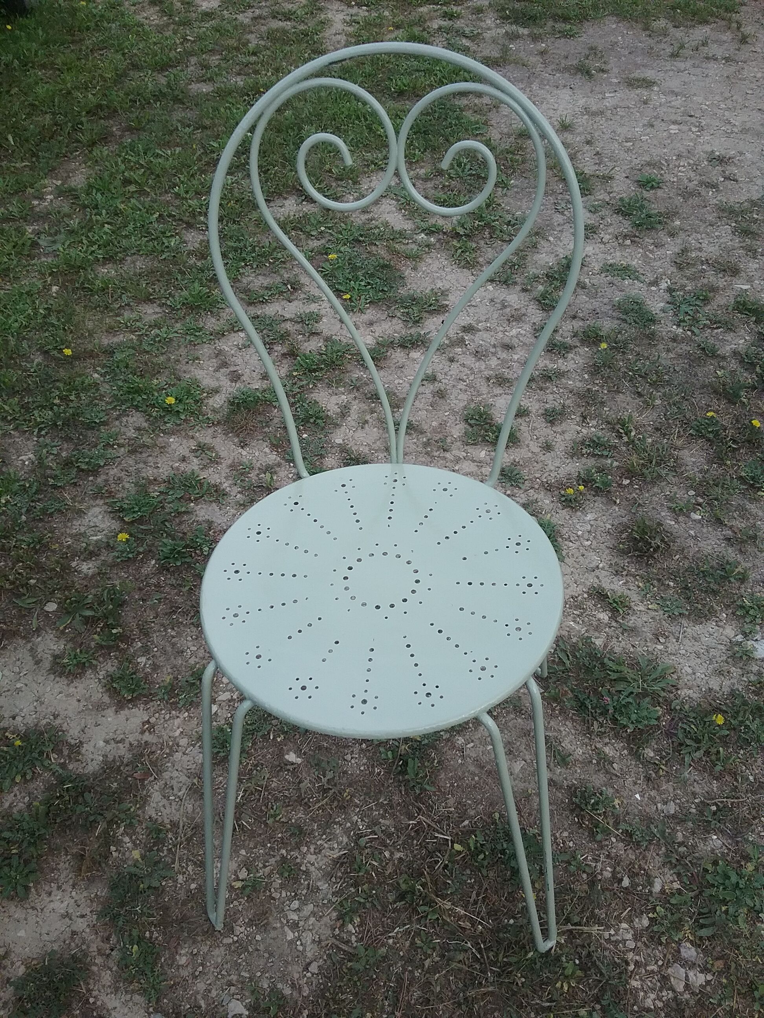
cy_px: 509
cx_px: 382
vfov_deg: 58.4
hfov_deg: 45.4
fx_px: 912
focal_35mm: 31
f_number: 2.2
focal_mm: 3.3
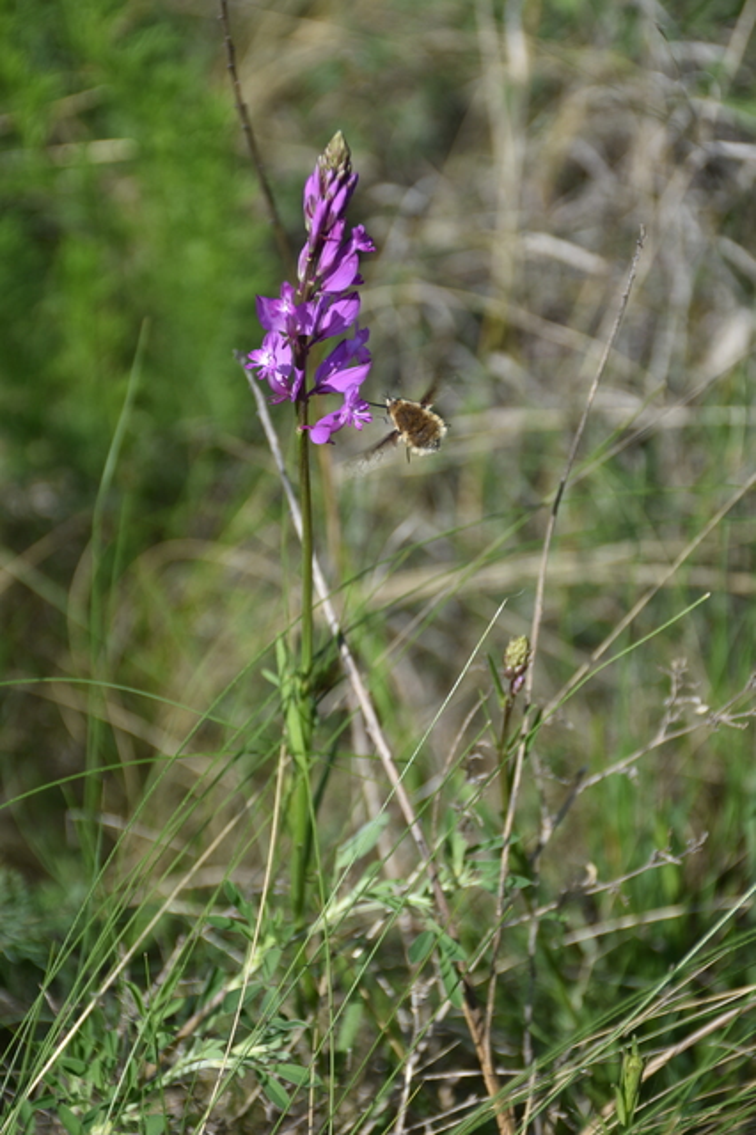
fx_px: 3122
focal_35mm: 99
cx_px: 378
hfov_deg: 13.8
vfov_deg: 20.6
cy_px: 568
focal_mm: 66
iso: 100
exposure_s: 1/500
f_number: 5.6
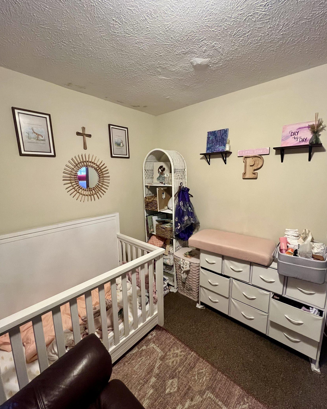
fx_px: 169
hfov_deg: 88.0
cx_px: 167
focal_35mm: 14
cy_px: 206
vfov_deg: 100.7
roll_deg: +2.4
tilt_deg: -9.6
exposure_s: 1/60
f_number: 1.8
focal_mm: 1.57
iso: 500
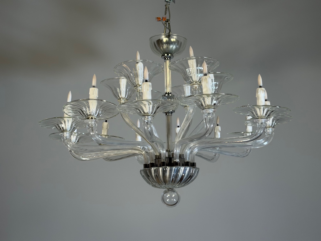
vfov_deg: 30.3
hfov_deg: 39.7
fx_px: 445
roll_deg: +0.8
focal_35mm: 48
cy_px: 120
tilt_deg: +9.4
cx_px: 160
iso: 80
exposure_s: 1/100
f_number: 1.78
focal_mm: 6.76
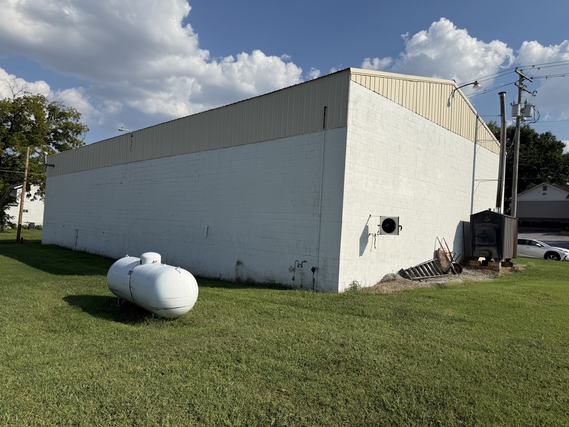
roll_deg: -2.2
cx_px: 284
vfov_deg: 56.8
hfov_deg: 71.6
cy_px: 214
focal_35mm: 24
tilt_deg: +2.8
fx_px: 394
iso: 80
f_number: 1.78
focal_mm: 6.76
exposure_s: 1/9091
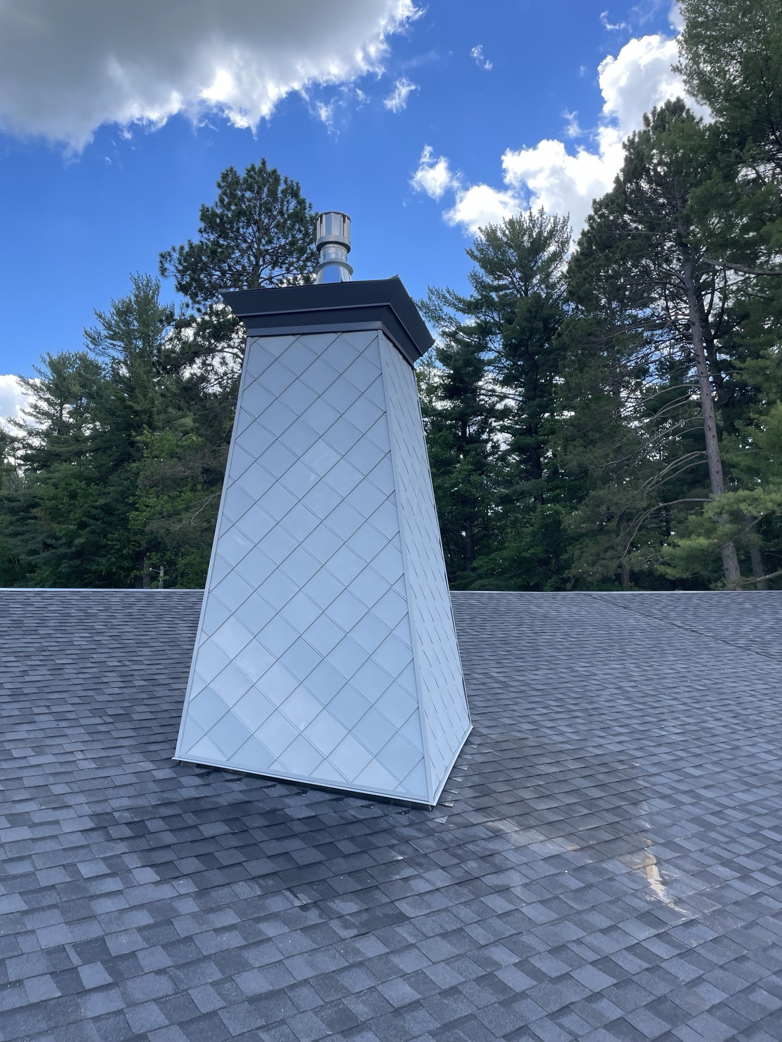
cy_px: 521
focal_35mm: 26
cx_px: 391
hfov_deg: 53.1
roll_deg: +1.1
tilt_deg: +9.6
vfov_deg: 67.3
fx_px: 783
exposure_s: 1/1135
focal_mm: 4.2
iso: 32
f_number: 1.6
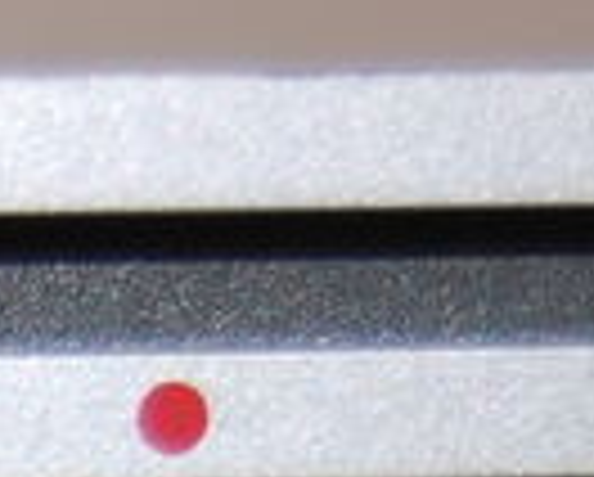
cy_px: 1442
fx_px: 7500
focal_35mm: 426
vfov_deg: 3.6
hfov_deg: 4.4
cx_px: -900
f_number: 5
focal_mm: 40
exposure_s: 1/60
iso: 280
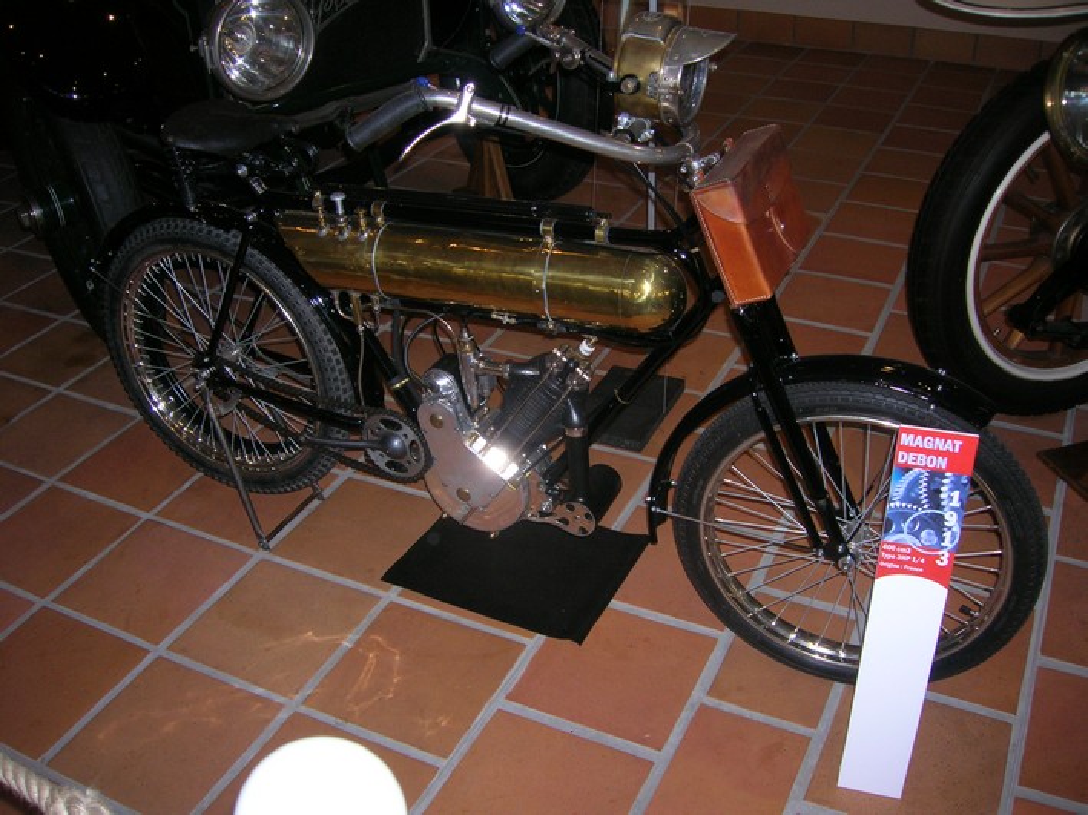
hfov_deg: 54.0
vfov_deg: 41.8
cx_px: 544
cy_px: 408
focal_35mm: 34
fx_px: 1068
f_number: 2.9
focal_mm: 5.7
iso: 84
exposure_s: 1/60.1
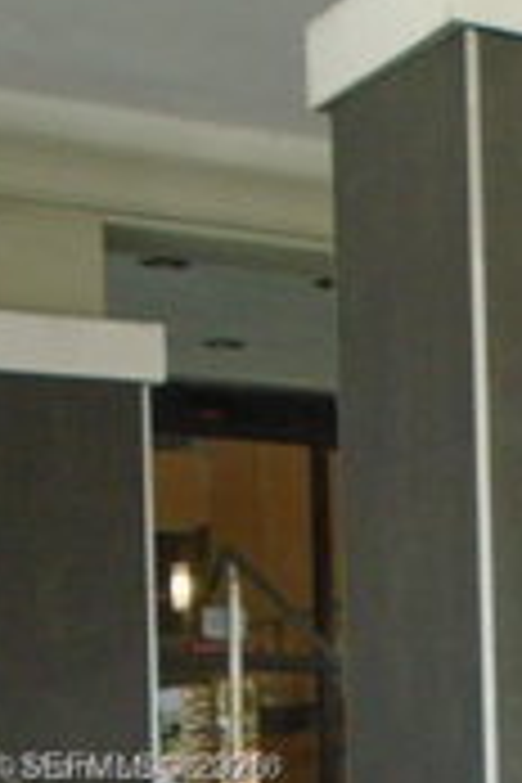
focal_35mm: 110
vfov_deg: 18.2
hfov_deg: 11.5
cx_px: 972
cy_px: 770
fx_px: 2392
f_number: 3.8
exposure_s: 1/250
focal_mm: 6.4
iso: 320
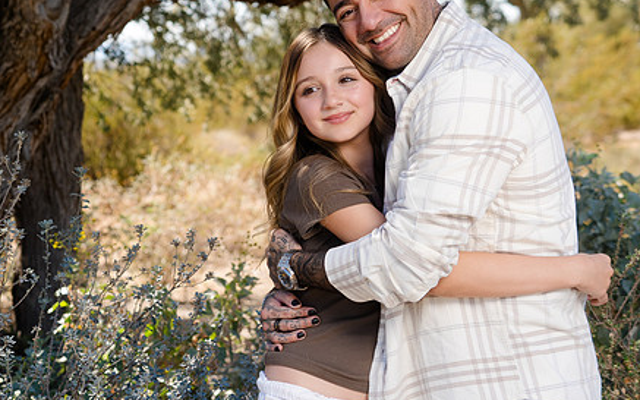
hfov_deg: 19.4
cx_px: 269
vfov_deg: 12.2
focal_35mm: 107
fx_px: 1866
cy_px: 150
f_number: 5.6
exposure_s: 1/250
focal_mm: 79
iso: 125
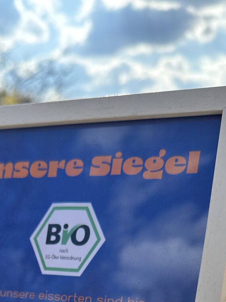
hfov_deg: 23.0
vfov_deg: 26.2
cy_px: 392
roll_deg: +1.3
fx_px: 549
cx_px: 50
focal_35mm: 63
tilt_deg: -19.0
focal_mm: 6.86
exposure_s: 1/3861
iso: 80
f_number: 1.78
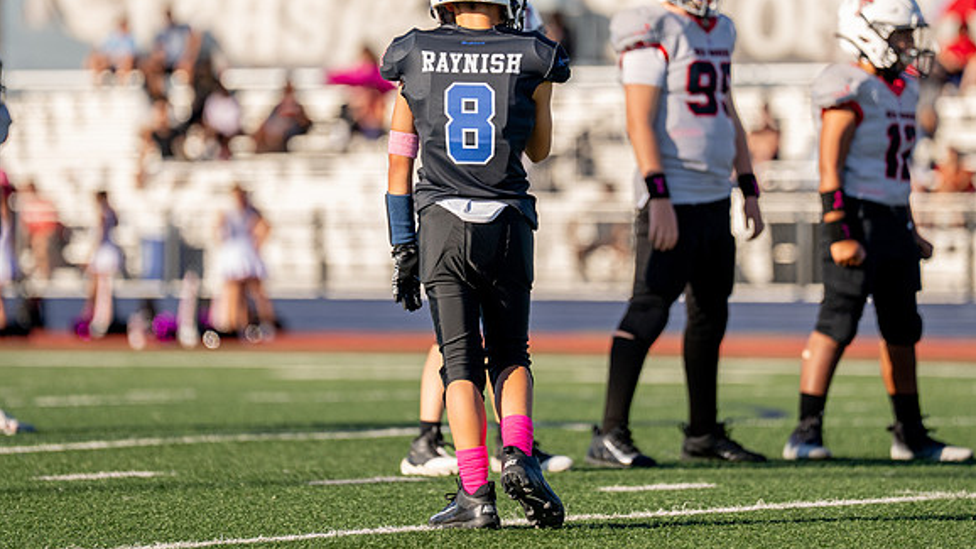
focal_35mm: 307
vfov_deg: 4.0
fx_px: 7944
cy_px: 176
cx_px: 468
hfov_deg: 7.0
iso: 400
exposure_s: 1/5000
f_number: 2.8
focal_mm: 200
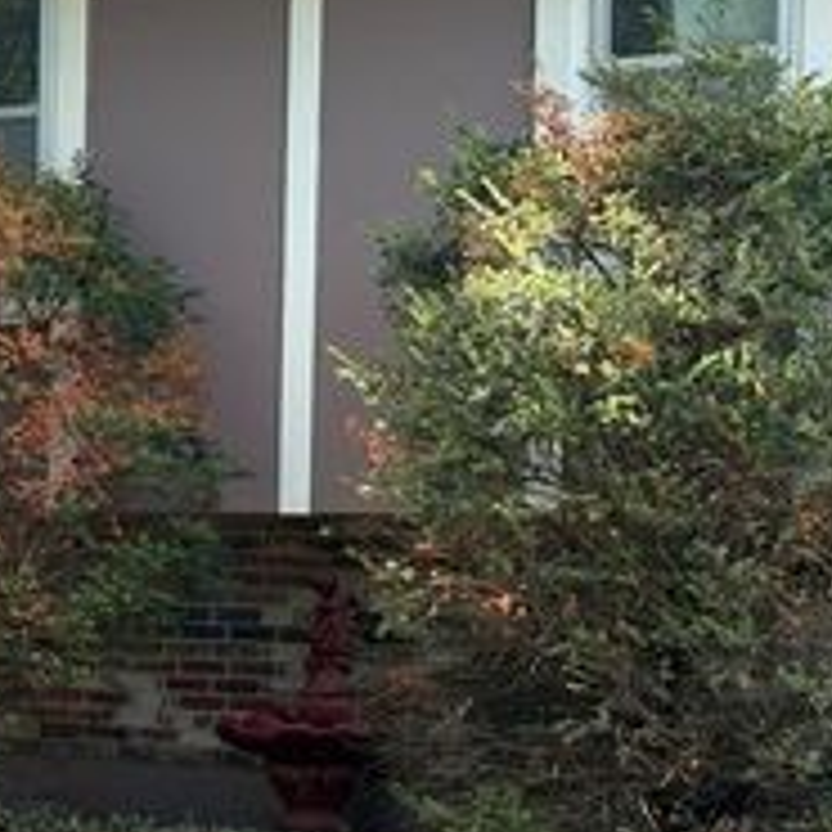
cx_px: 49
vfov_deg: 14.1
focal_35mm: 124
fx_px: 3372
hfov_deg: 13.9
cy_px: 524
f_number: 1.6
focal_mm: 5.96
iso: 50
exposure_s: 1/248
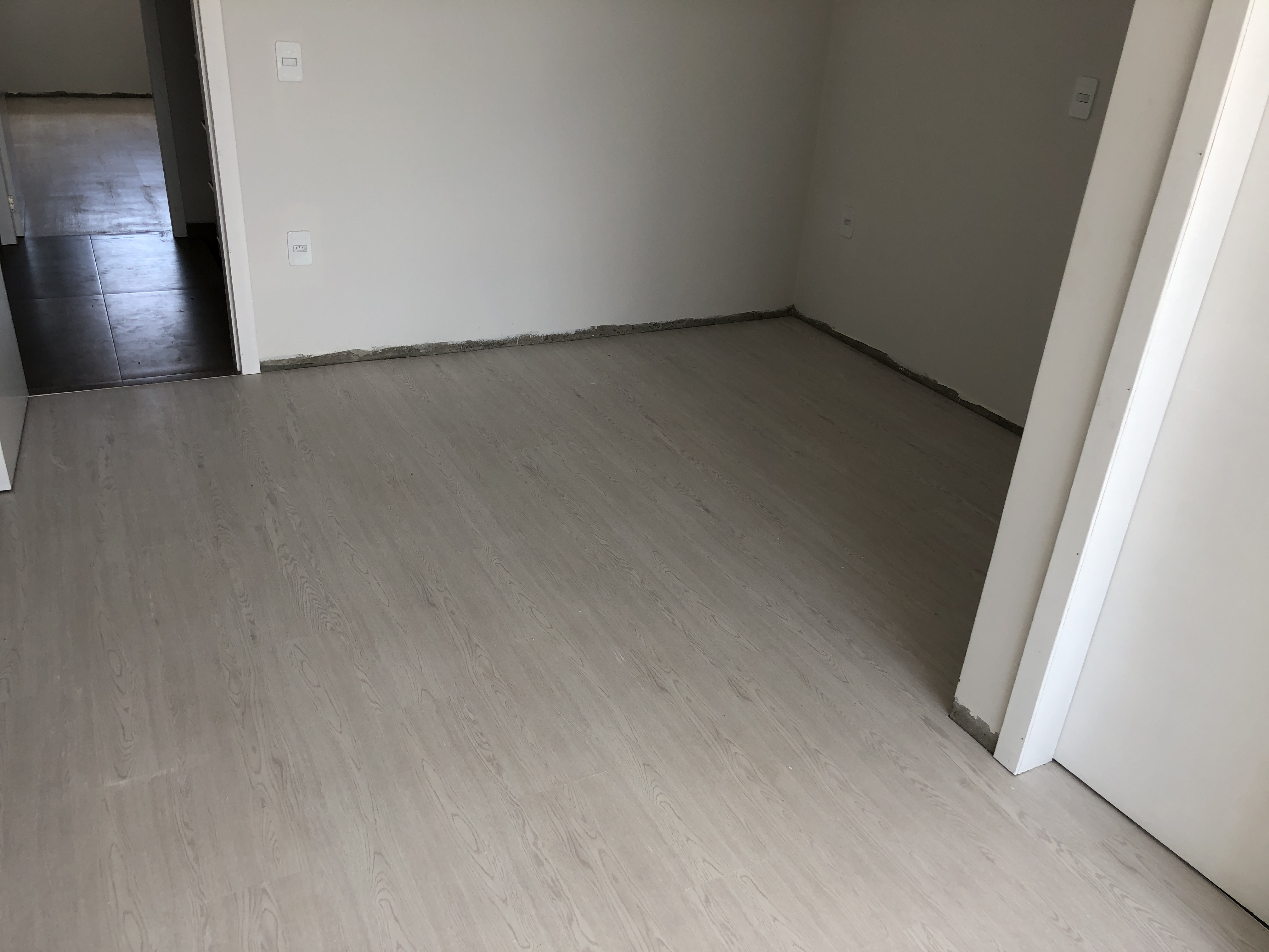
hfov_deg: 63.4
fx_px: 1026
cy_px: 476
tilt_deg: -25.3
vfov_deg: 49.7
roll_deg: -5.0
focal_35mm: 28
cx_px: 634
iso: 32
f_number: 1.8
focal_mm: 4
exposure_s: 1/120
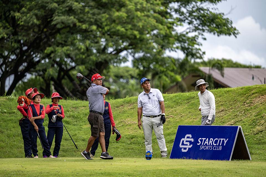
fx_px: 1330
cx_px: 133
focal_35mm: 180
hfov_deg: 11.4
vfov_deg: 7.6
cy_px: 88
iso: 450
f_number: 2.8
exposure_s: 1/3200
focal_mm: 180
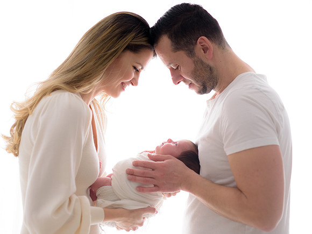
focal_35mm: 70
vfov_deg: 20.9
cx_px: 155
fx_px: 635
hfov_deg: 27.6
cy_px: 111
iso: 100
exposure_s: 1/160
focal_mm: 50
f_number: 2
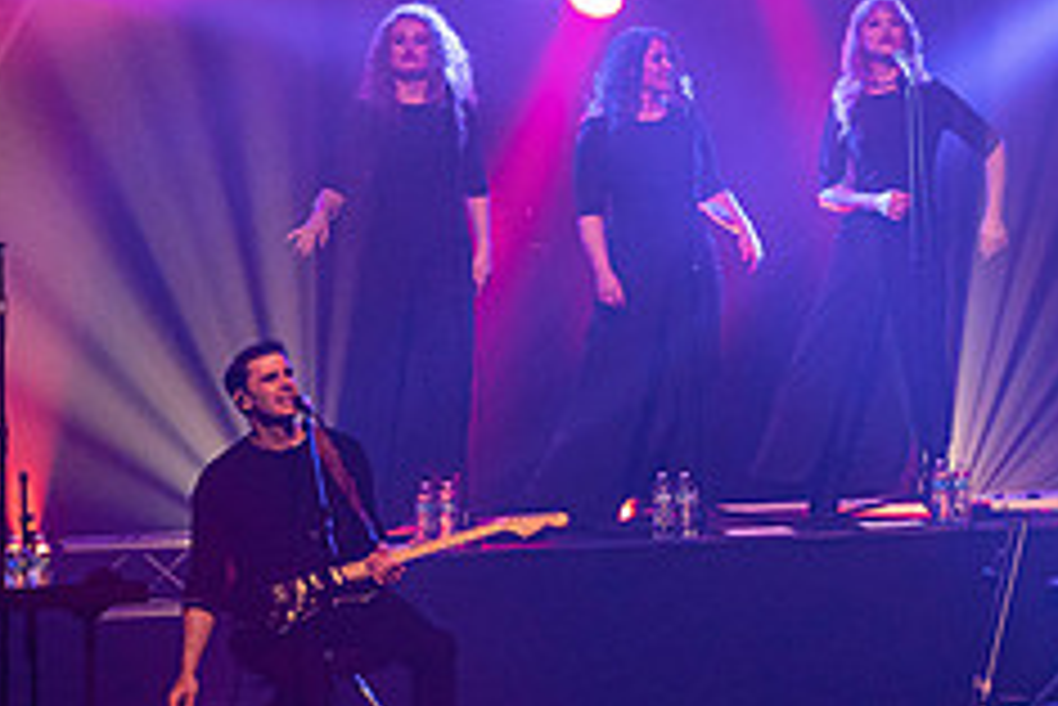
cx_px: 1270
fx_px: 11556
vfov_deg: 3.5
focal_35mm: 393
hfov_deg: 5.2
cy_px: 34
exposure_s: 1/250
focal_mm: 159
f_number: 5.6
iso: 6400
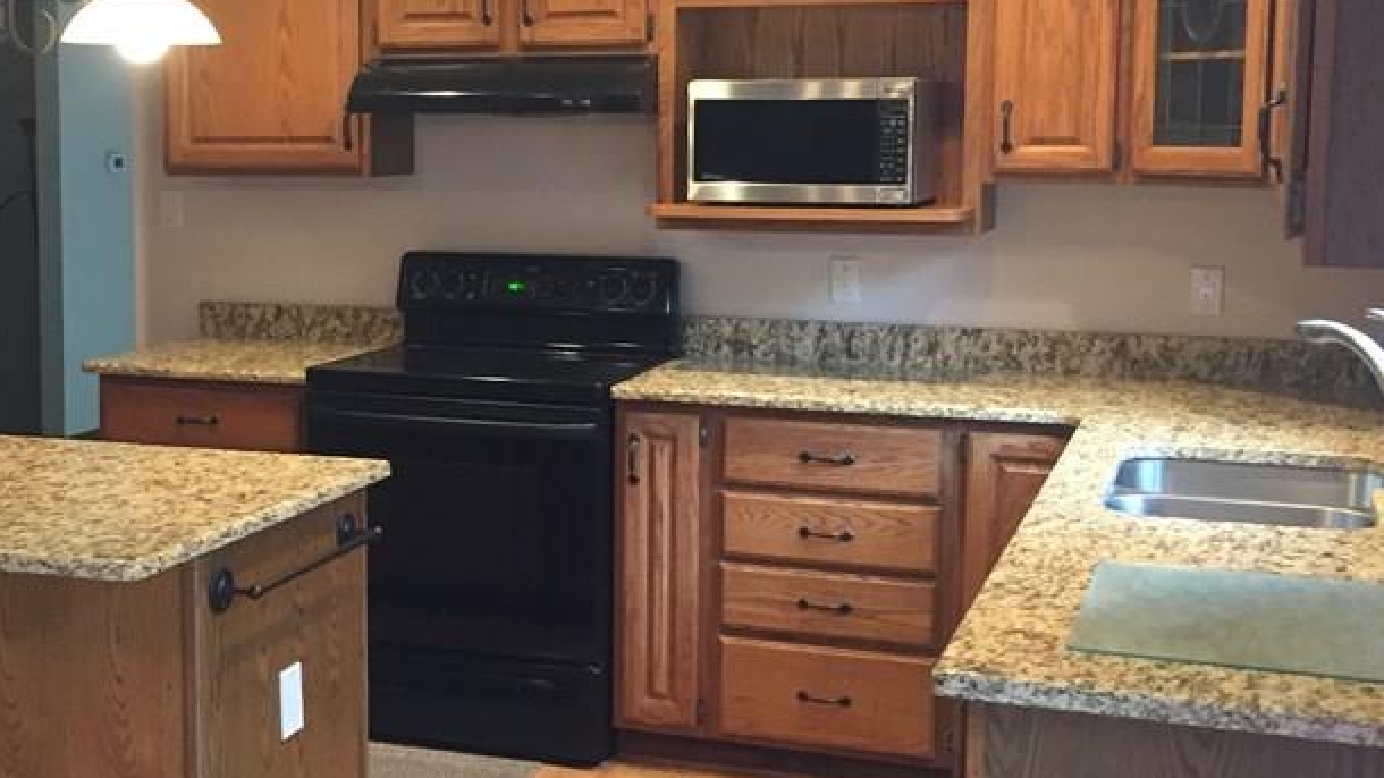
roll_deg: +0.4
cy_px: 318
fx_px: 1945
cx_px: 427
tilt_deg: -5.9
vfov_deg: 22.6
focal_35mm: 53
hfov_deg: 38.6
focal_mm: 4.15
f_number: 2.2
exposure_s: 1/30
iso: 200
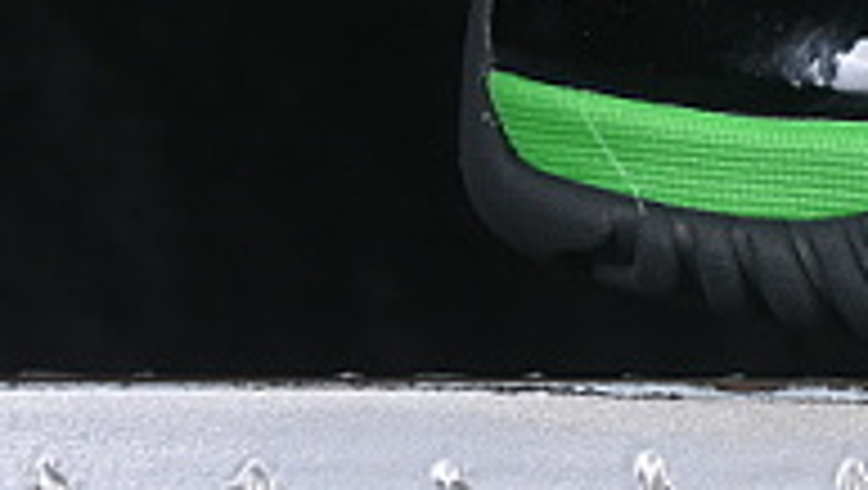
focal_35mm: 325
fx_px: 7487
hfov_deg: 6.5
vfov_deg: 3.7
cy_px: -357
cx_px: 1687
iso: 160
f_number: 7.1
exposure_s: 1/80
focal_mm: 50
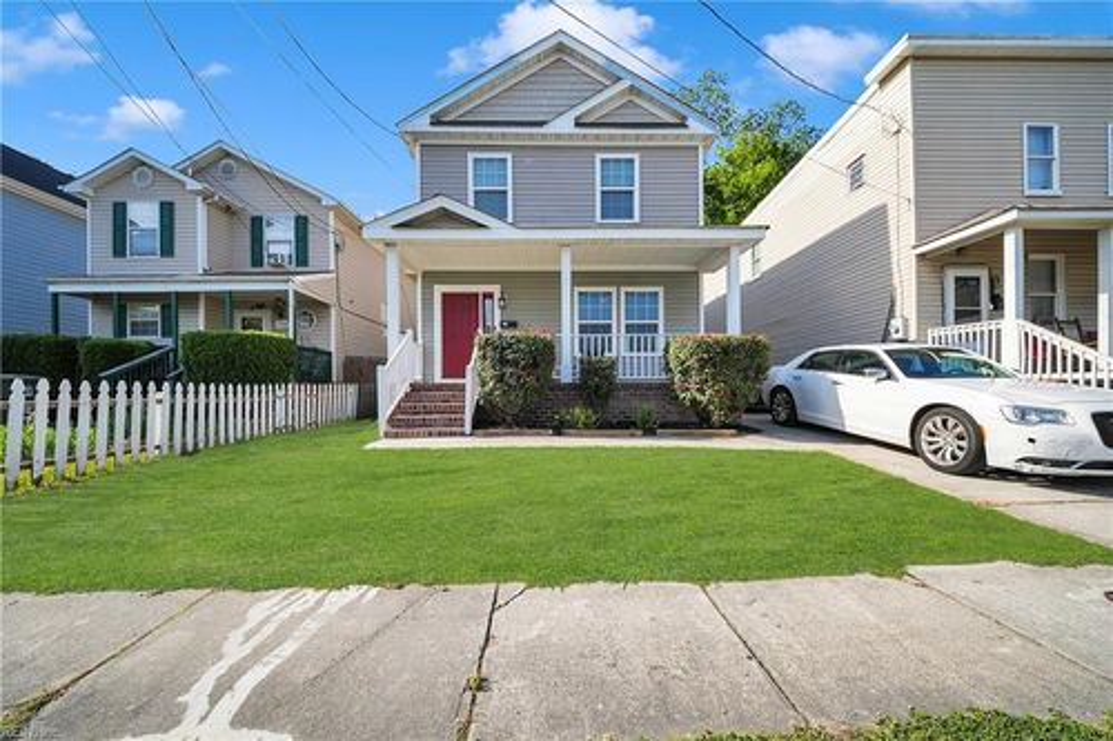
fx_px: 371
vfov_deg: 90.0
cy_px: 370
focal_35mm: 12
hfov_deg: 112.6
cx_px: 556
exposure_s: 1/2500
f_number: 7.1
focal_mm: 12
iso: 1600
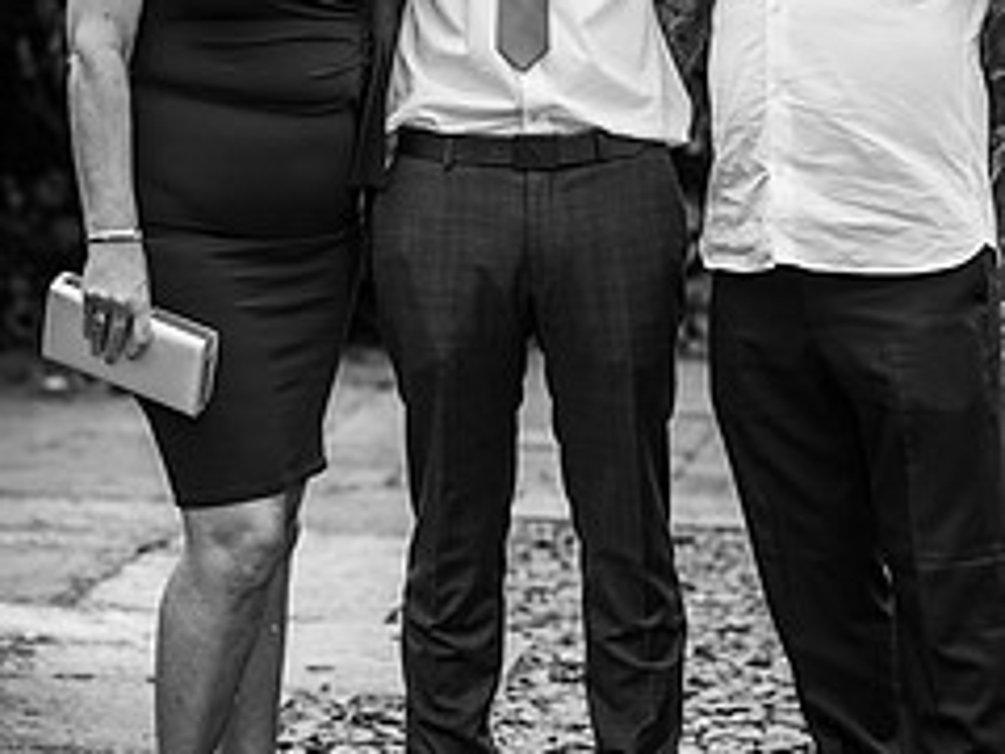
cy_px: 184
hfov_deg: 12.9
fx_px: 4442
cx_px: 559
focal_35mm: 153
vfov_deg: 9.7
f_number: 2.2
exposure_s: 1/1000
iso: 100
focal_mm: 85
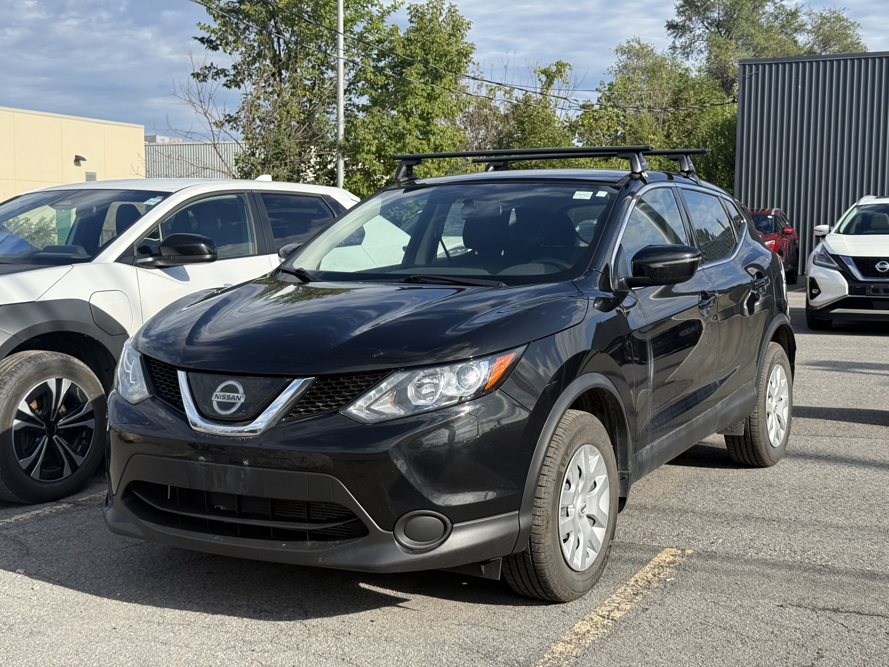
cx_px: 444
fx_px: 1233
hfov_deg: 39.7
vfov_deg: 30.3
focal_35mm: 48
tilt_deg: -4.4
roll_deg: +0.1
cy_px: 334
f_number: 1.78
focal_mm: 6.76
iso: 100
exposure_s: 1/3891
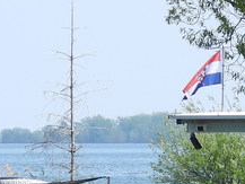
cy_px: 317
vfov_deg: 1.5
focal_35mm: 1023
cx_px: 540
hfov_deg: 1.9
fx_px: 7244
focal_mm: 33.2
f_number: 4.5
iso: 100
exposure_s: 1/500
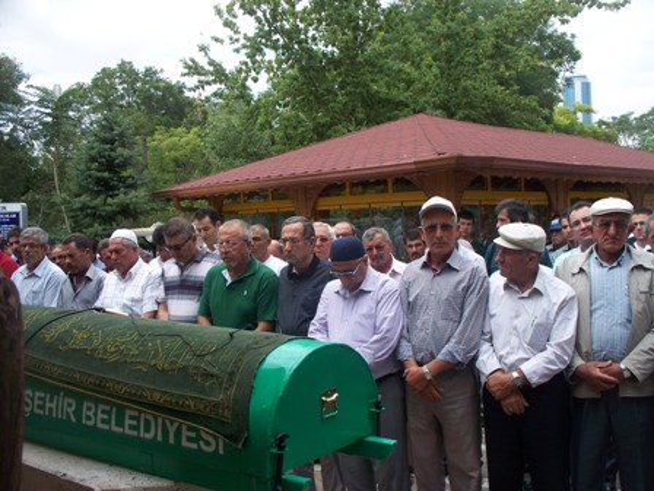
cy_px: 246
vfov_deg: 39.7
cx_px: 327
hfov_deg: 51.4
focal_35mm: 36
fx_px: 680
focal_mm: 7.54
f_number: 2.8
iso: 64
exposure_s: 1/500
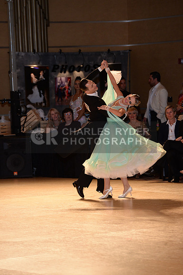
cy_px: 138
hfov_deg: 6.8
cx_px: 92
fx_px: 1529
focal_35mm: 200
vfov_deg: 10.3
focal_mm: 200
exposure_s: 1/250
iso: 2000
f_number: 5.6
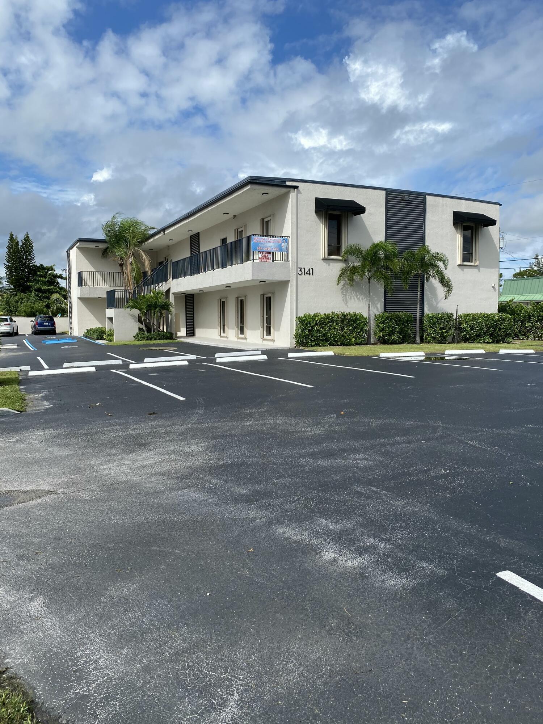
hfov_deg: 53.1
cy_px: 362
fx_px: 544
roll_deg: -0.2
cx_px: 272
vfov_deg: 67.3
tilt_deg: -5.5
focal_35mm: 26
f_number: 1.8
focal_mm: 4.25
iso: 32
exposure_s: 1/3610
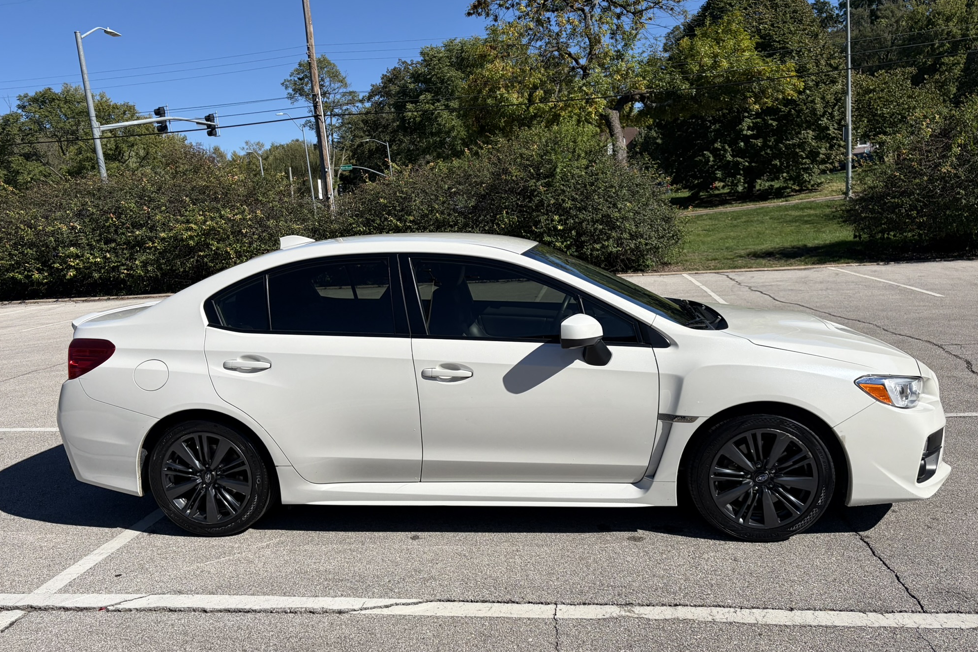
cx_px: 493
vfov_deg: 46.3
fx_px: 761
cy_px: 358
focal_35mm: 28
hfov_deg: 65.5
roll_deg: +6.2
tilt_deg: -11.1
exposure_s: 1/6993
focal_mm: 5.96
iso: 50
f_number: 1.6
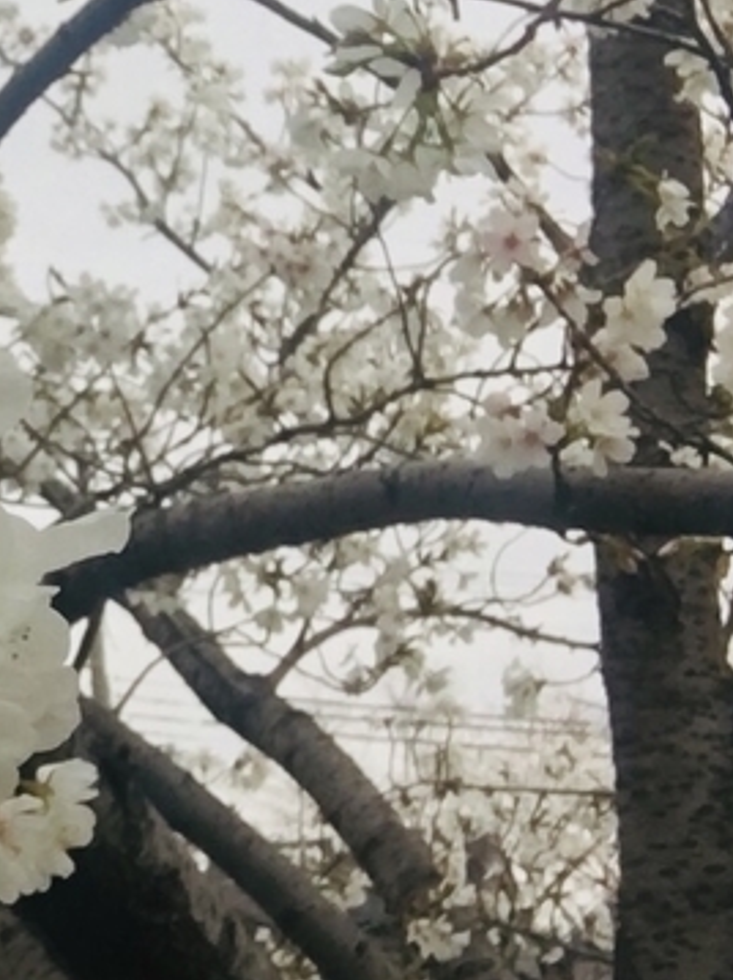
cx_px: -358
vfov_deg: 18.9
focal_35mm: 104
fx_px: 2940
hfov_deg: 13.4
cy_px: 427
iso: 32
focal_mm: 2.65
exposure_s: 1/527
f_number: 2.2
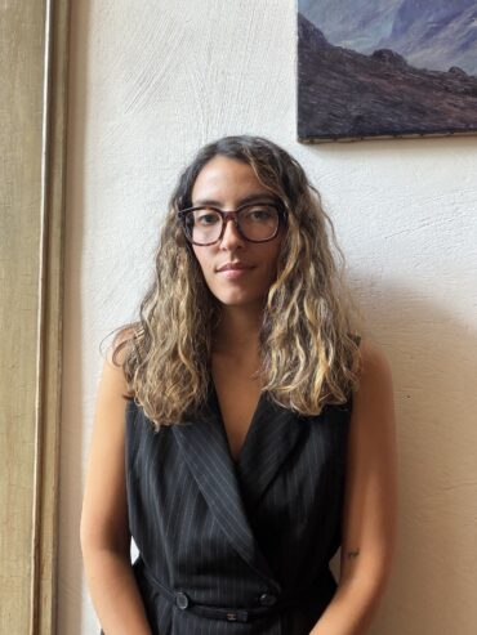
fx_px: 551
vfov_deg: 60.0
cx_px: 238
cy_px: 318
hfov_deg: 46.8
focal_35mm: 30
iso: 200
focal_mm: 2.71
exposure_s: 1/50
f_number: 1.9
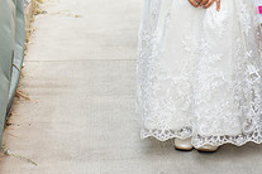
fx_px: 1143
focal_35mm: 157
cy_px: -50
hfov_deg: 13.0
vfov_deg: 8.6
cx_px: 192
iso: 200
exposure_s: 1/80
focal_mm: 56
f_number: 4
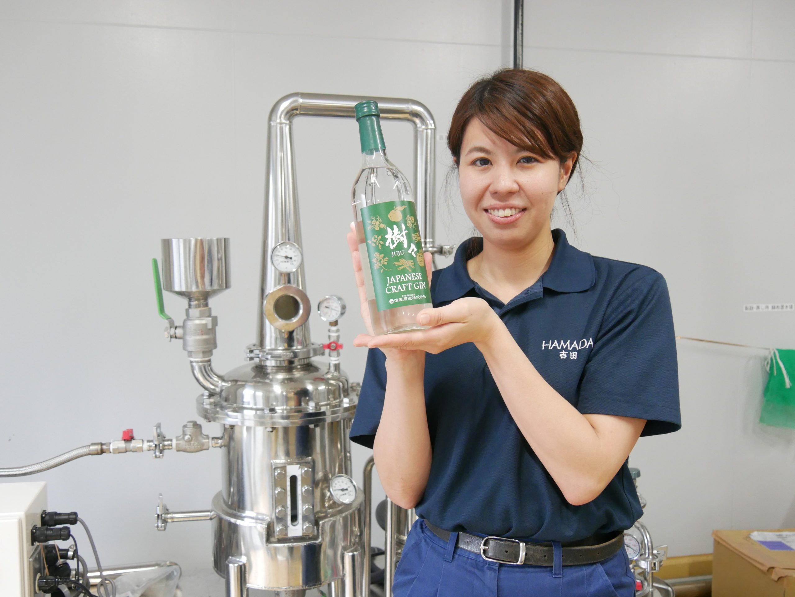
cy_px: 298
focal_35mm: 34
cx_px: 398
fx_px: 781
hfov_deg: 53.9
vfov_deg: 41.8
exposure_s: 1/60
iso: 1000
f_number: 3.7
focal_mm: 17
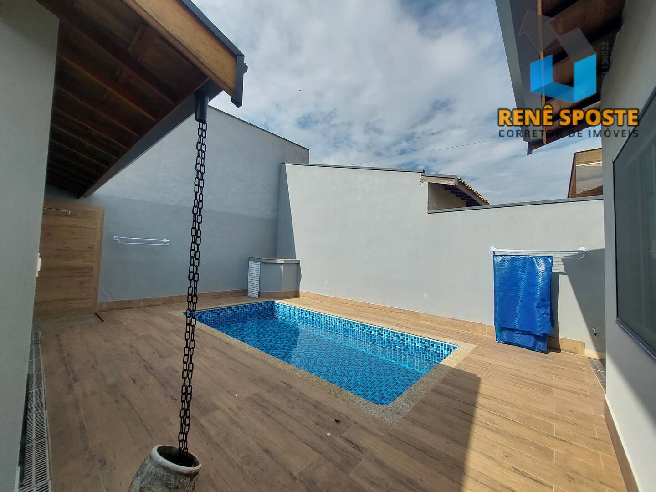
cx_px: 328
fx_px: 246
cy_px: 246
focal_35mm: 13
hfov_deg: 106.2
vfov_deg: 89.9
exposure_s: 1/1669
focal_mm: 1.74
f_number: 2.2
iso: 40
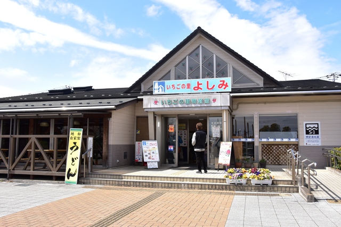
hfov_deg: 57.2
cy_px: 114
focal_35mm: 33
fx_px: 313
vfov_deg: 40.0
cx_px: 170
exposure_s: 1/400
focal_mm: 22
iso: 400
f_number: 10
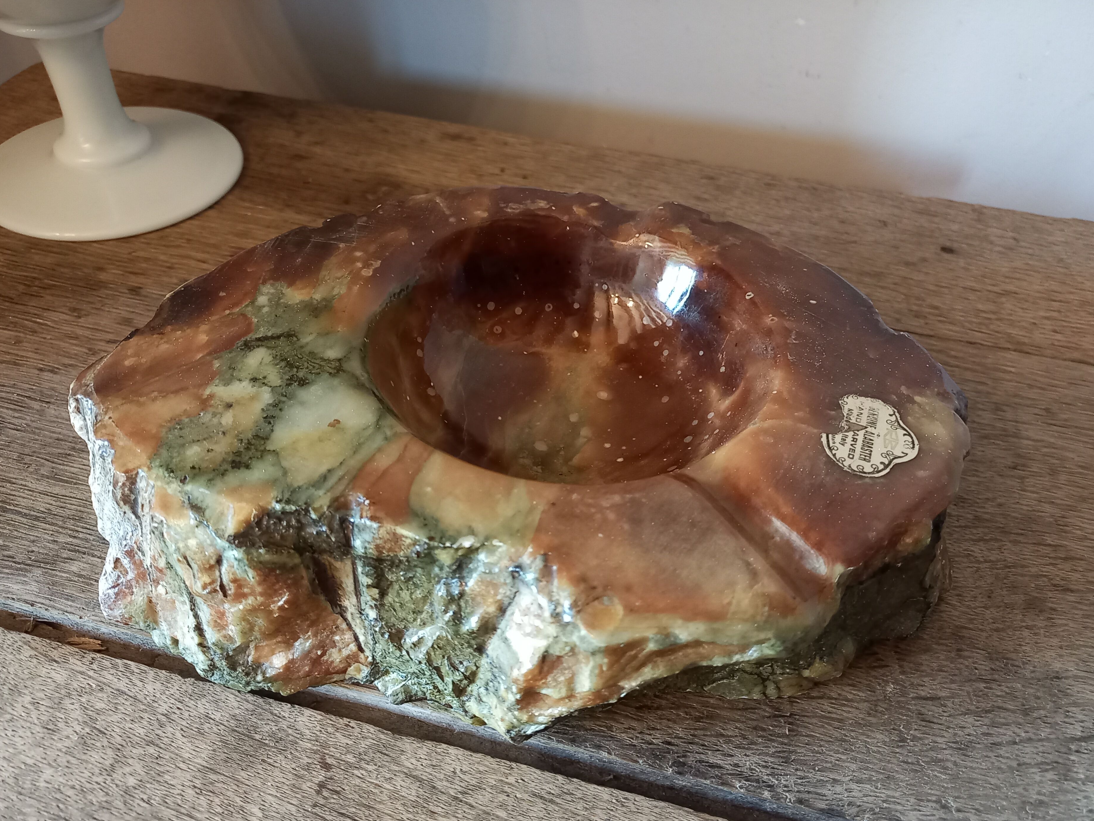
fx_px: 853
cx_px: 551
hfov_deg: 65.3
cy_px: 441
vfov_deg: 51.3
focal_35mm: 27
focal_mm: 4.65
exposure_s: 1/25
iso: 640
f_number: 1.8
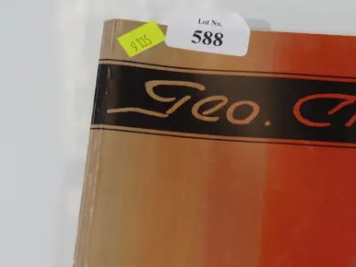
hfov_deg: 18.1
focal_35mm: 106
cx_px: 360
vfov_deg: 13.7
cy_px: 277
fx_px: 1091
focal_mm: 20
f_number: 4.4
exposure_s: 1/60
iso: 250
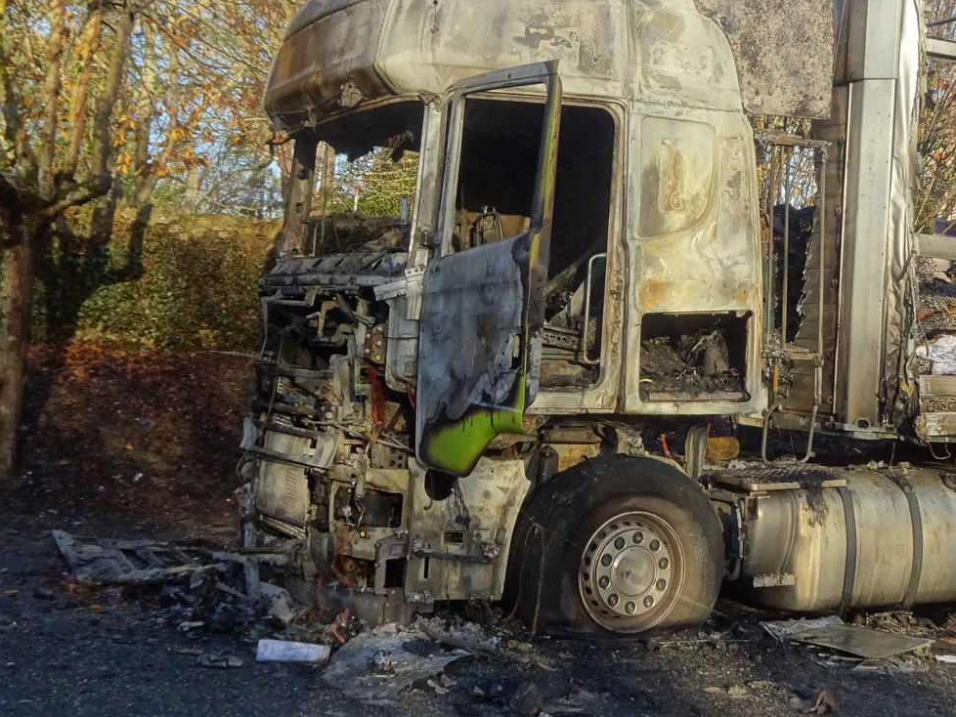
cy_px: 253
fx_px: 1464
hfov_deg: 35.5
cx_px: 690
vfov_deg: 27.4
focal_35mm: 53
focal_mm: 6.17
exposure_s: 1/125
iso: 80
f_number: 4
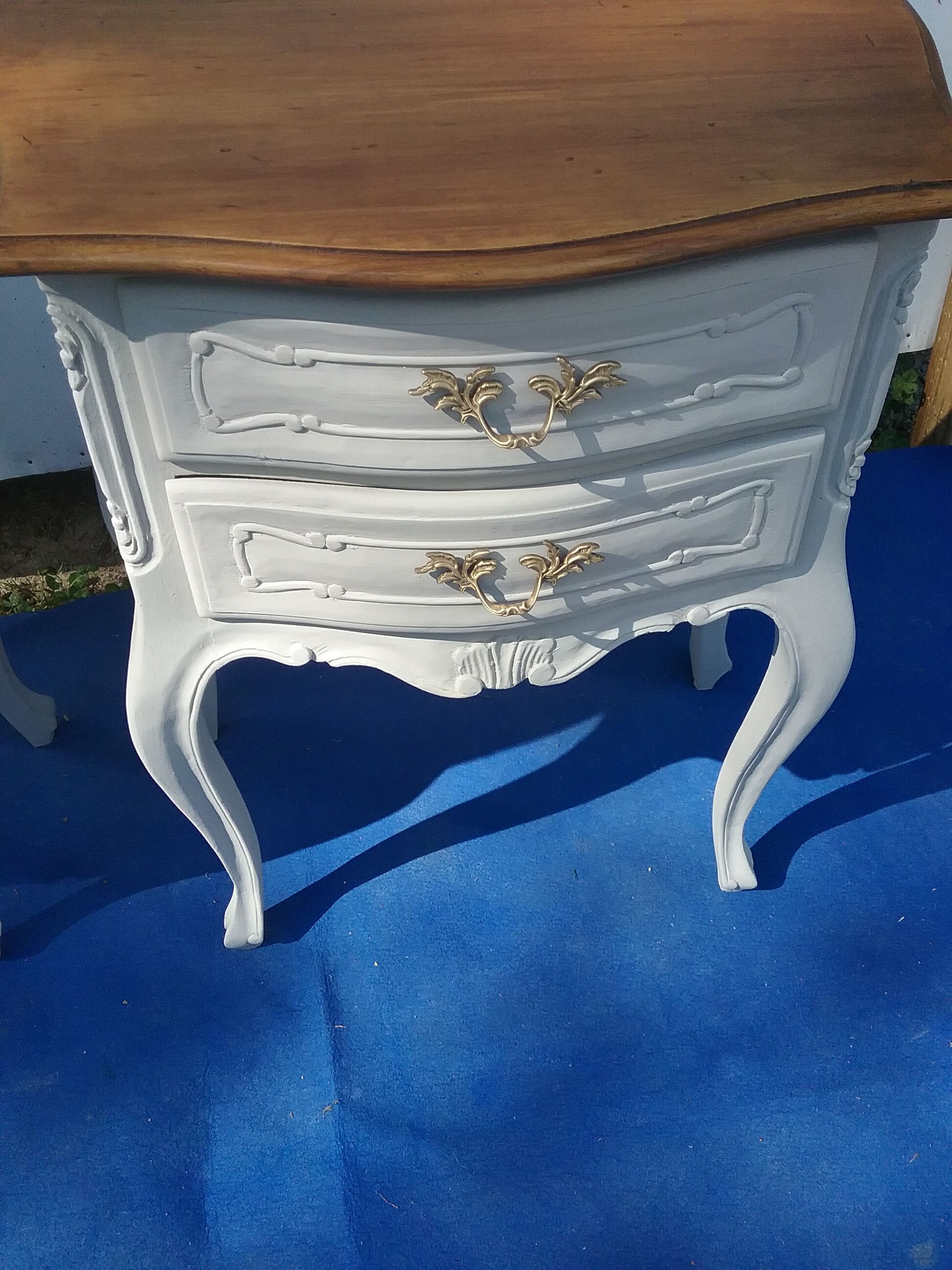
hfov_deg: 45.4
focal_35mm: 31
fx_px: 1137
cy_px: 635
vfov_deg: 58.4
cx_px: 476
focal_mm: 3.3
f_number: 2.2
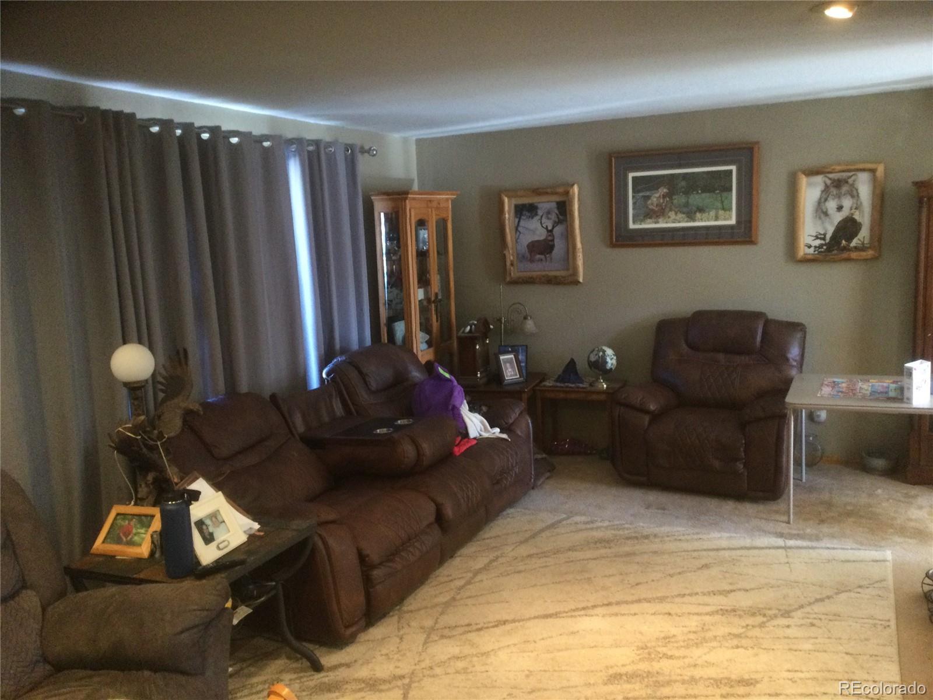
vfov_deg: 45.4
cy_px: 350
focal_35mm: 31
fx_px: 836
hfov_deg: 58.4
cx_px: 466
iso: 200
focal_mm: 3.3
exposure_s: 1/17
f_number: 2.4
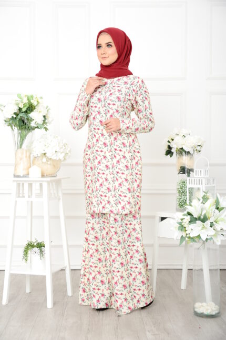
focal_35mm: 65
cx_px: 113
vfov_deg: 31.0
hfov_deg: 20.9
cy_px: 170
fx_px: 613
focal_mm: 65
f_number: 7.1
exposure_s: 1/250
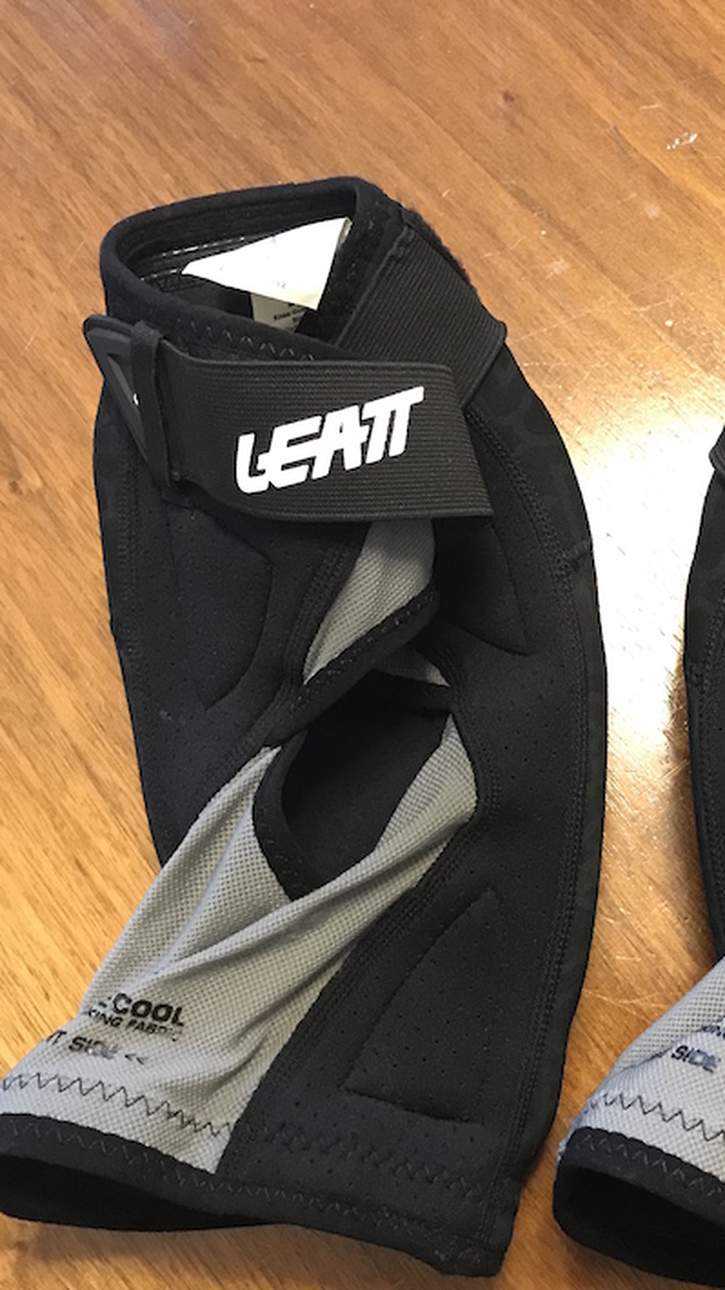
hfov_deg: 26.4
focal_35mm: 44
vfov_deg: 46.4
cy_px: 603
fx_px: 1505
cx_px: 614
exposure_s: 1/13
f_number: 1.8
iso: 100
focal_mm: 3.99
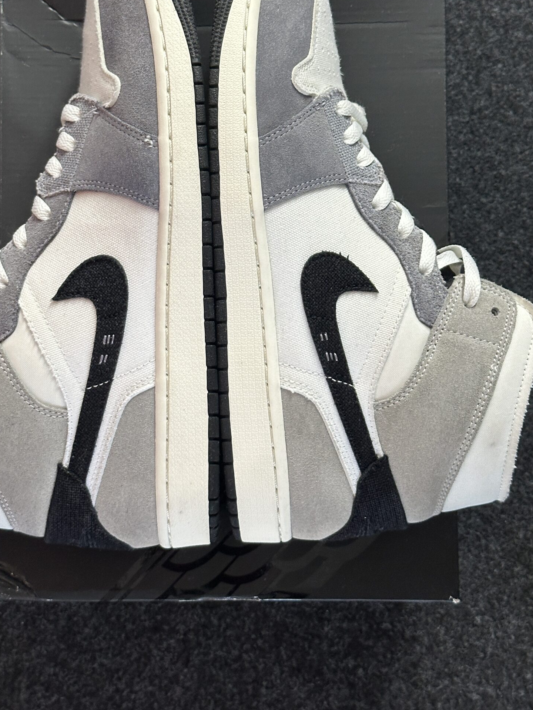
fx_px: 1314
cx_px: 227
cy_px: 273
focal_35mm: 64
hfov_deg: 22.9
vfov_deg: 30.2
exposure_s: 1/50
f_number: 1.78
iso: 200
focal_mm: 6.86
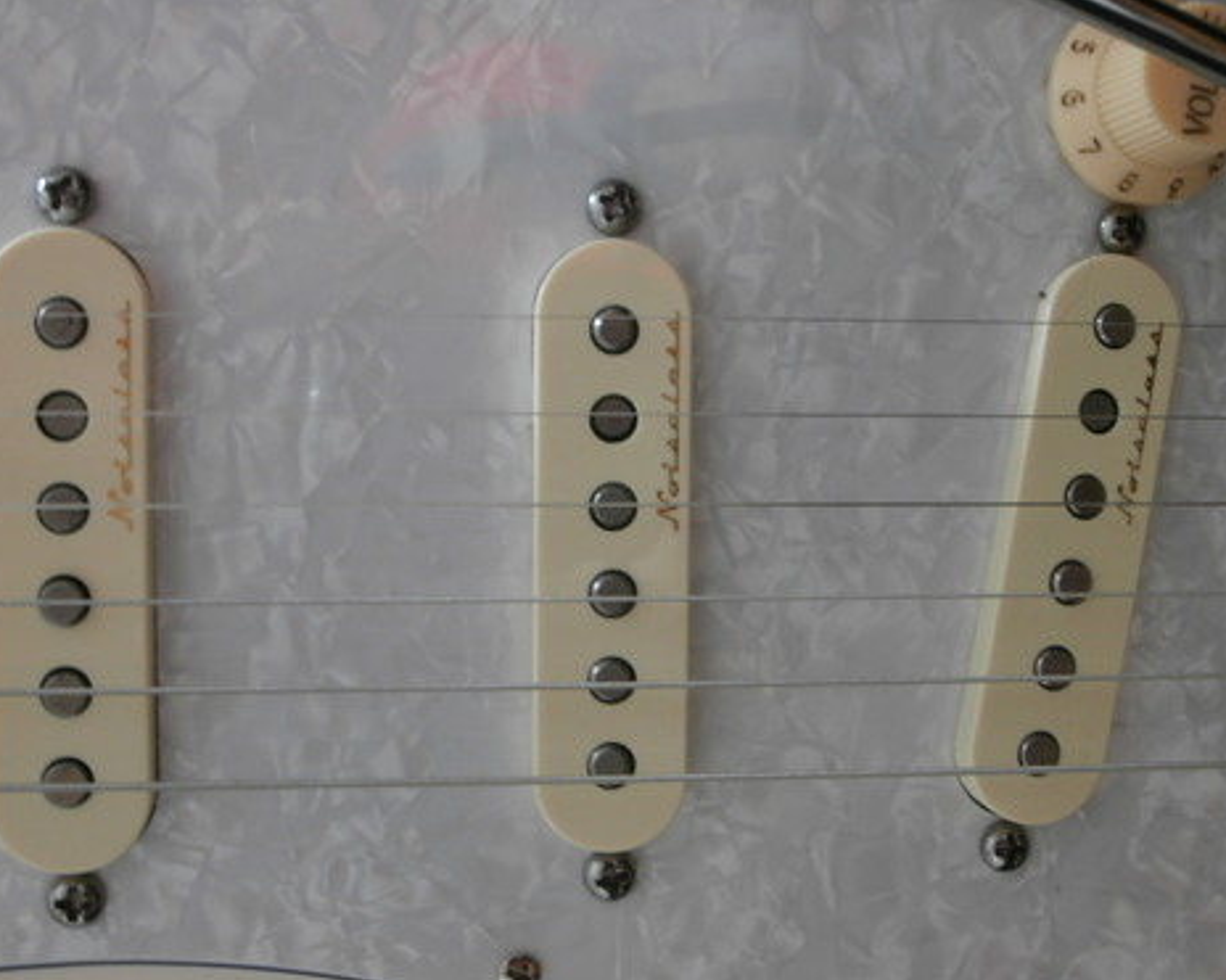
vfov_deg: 37.3
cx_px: 600
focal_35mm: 40
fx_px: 1451
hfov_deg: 45.8
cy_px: 490
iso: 200
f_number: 3.9
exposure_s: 1/3
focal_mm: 6.67
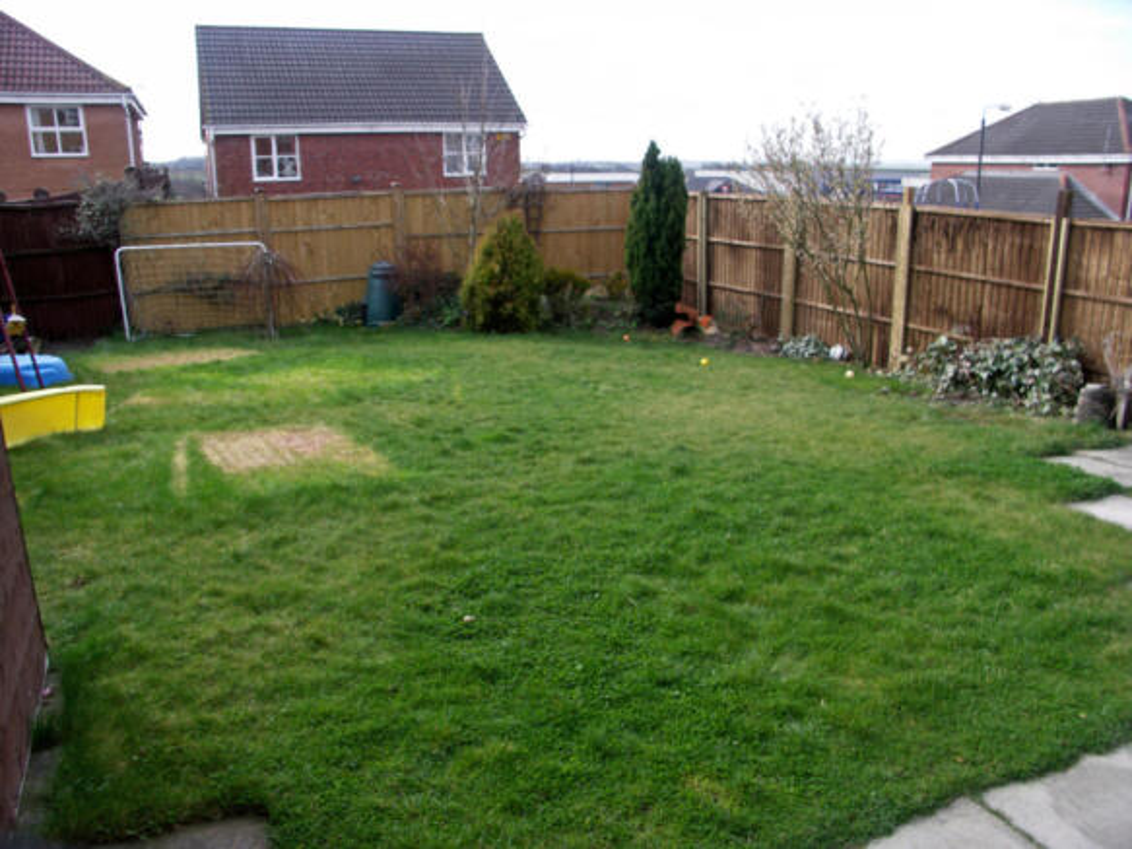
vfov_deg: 49.7
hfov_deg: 63.5
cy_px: 424
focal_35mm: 28
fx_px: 915
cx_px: 566
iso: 50
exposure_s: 1/125
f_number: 4.5
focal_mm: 7.2
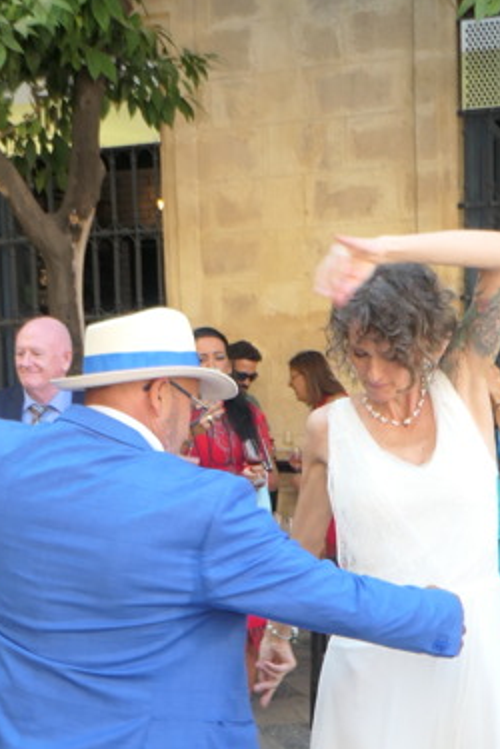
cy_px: 535
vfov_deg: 31.0
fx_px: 1333
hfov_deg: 21.1
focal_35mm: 64
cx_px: 159
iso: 200
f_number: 3.3
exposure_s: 1/125
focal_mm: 8.8
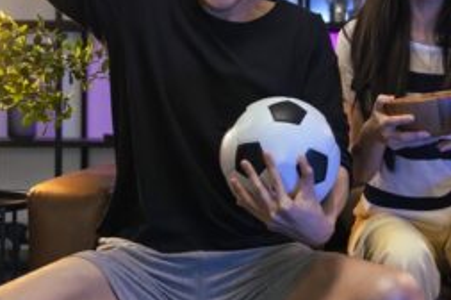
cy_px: 55
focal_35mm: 88
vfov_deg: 15.4
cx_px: 318
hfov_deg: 23.0
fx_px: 1101
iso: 1000
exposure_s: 1/400
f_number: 2.8
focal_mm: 38
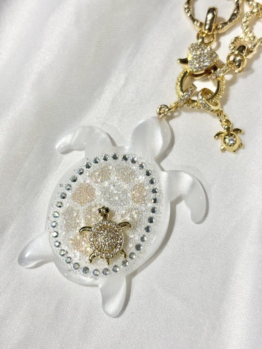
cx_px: 131
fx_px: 525
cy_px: 174
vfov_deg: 36.8
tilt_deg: -67.9
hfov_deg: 28.0
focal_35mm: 52
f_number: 1.6
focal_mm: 5.96
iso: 32
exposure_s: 1/358
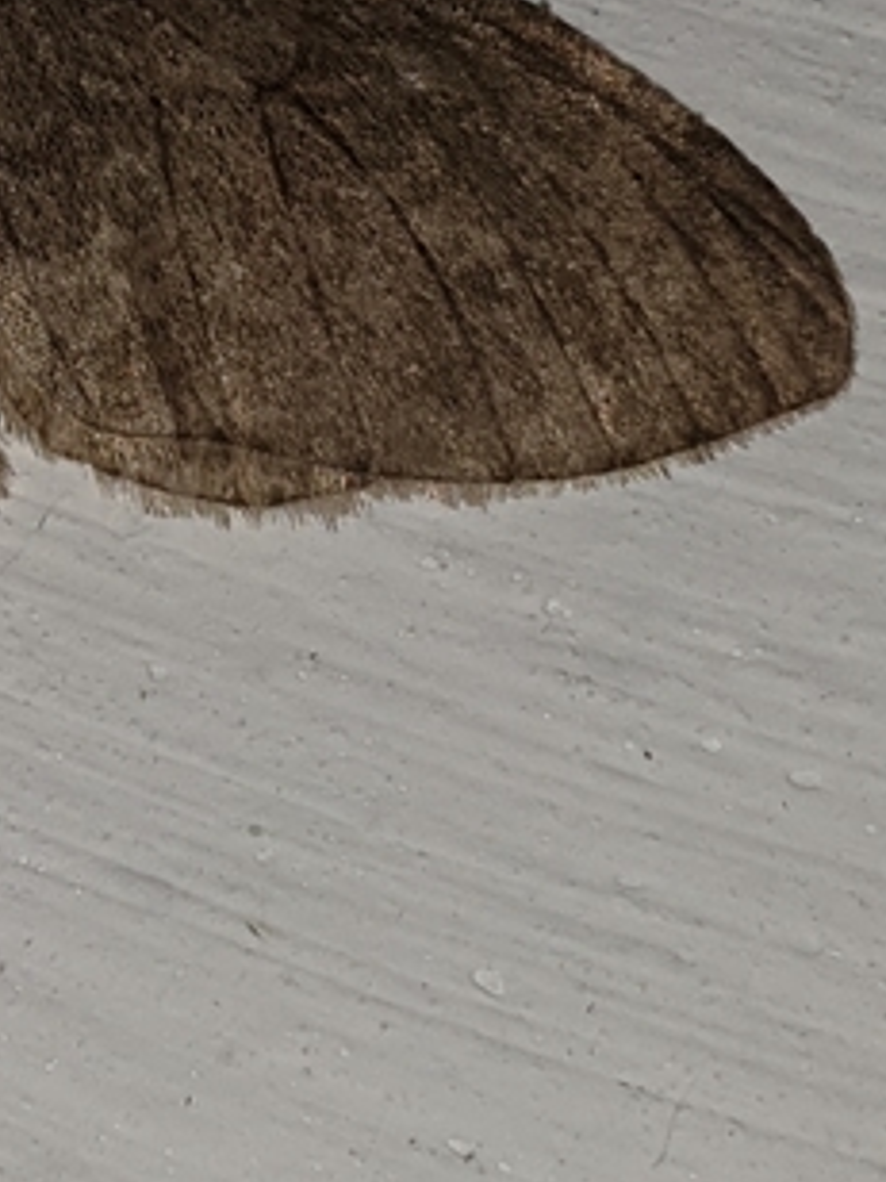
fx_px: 1843
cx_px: 33
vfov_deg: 34.4
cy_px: 230
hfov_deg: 25.9
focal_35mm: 54
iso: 50
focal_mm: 4.3
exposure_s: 1/2882
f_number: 2.4
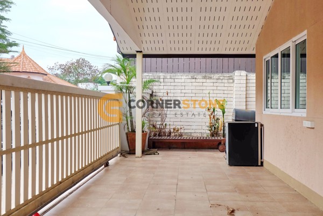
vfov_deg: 36.9
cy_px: 108
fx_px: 323
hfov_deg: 53.1
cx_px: 162
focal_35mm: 36
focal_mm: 24.3
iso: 200
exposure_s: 1/140
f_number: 5
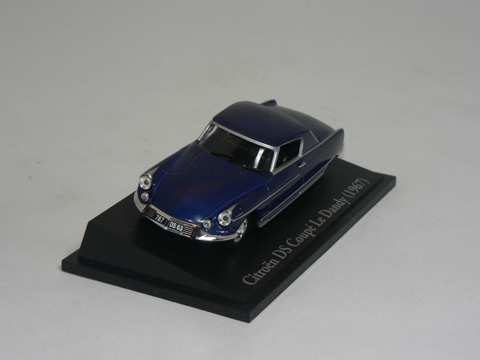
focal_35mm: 95
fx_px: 1317
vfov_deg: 15.6
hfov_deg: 20.7
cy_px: 180
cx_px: 240
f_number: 3.2
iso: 80
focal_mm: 15.8
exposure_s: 1/60
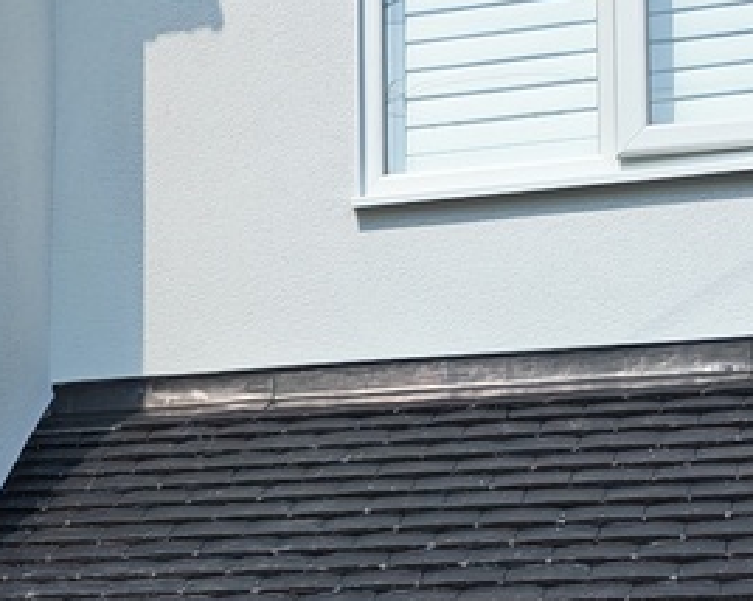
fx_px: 2984
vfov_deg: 11.4
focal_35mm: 134
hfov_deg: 12.6
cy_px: 621
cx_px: -745
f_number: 1.6
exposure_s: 1/2700
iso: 50
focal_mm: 5.4
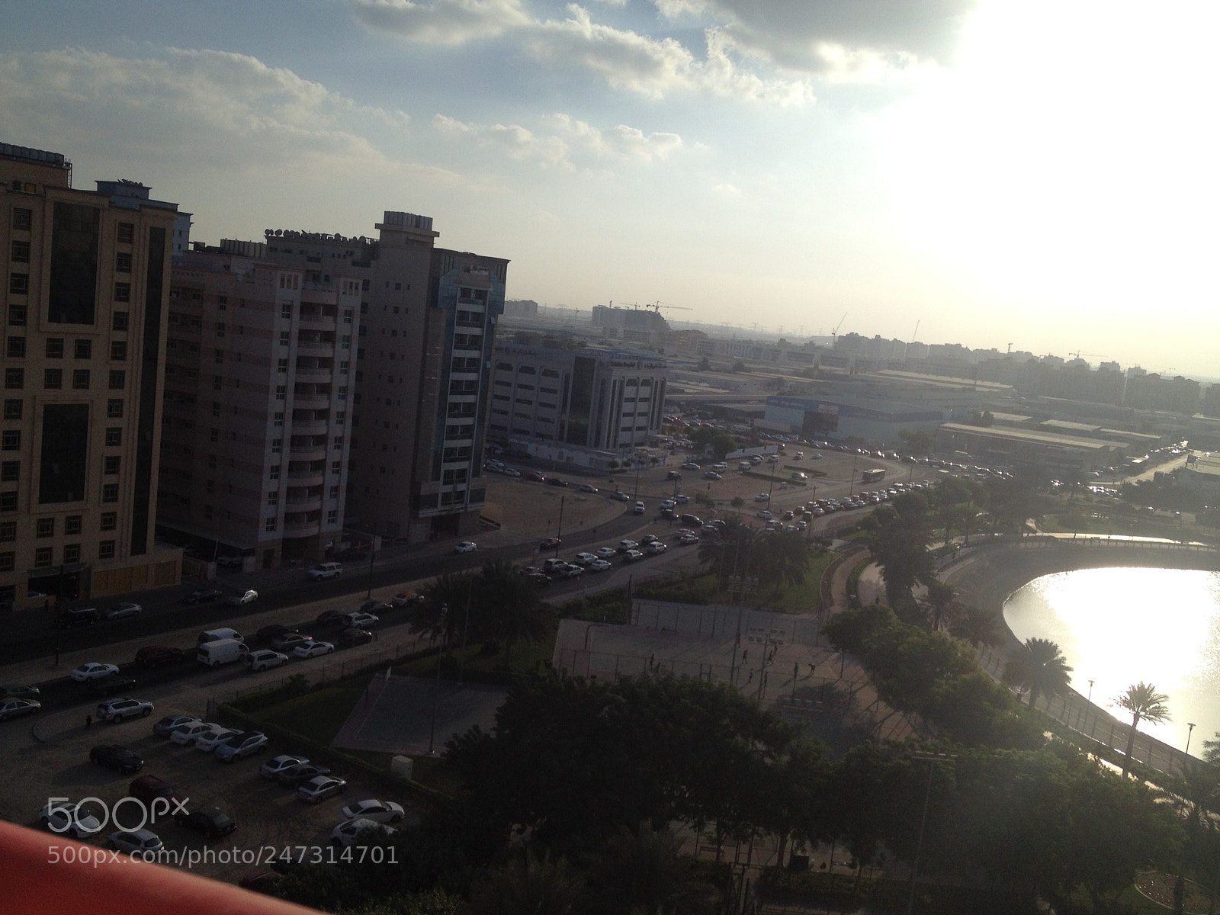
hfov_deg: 52.6
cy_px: 458
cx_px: 610
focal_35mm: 35
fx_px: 1234
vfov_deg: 40.7
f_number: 2.4
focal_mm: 4.28
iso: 50
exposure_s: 1/3953
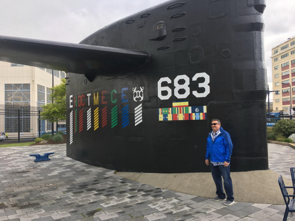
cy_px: 110
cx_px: 148
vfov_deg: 48.2
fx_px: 247
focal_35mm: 29
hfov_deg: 61.7
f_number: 2.2
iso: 25
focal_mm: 4.15
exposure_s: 1/190
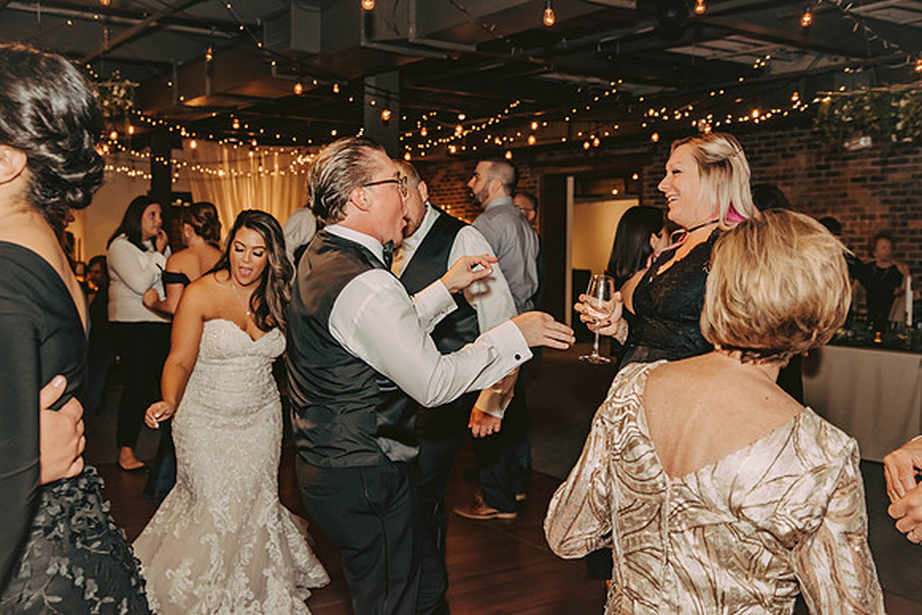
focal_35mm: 42
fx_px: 1076
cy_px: 308
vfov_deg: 31.9
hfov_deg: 46.4
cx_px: 461
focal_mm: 42
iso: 1250
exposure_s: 1/125
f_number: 4.5
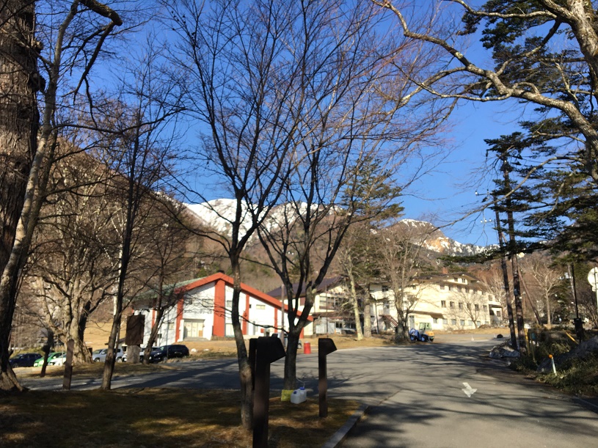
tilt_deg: +13.6
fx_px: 501
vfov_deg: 48.2
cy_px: 224
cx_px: 299
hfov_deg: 61.7
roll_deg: +1.3
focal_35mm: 29
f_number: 2.2
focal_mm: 4.15
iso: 25
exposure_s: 1/999
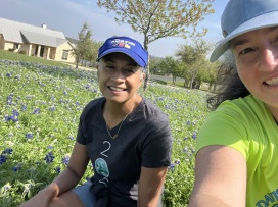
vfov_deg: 45.1
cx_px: 142
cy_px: 85
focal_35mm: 31
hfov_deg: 58.4
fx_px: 249
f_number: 2.2
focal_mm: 2.71
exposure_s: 1/515
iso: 32
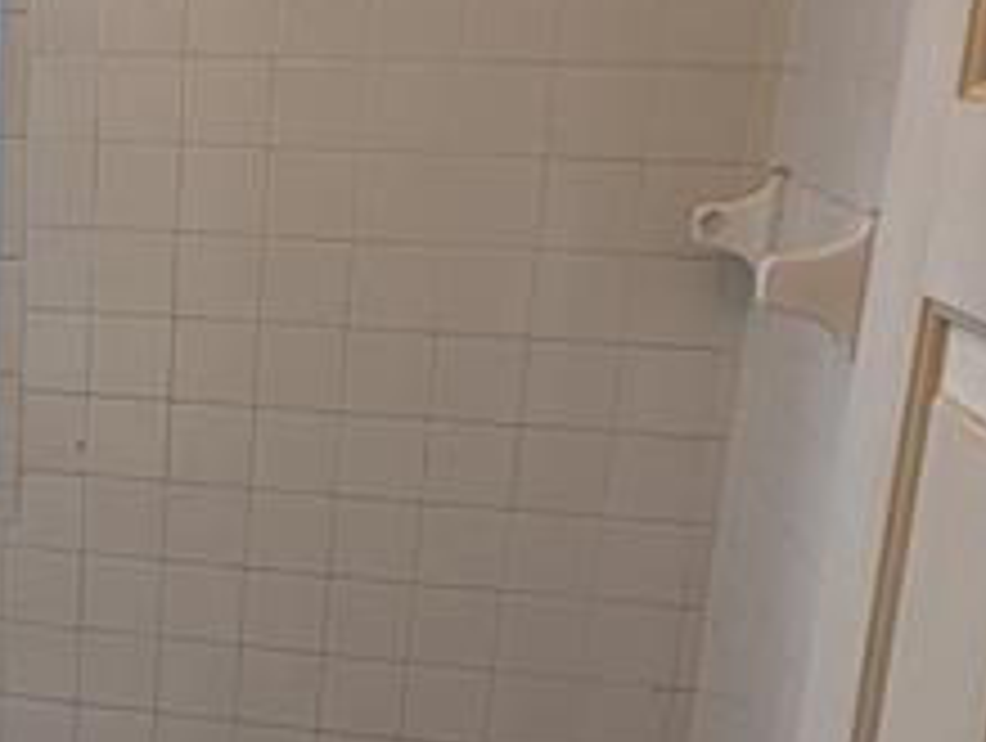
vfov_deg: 26.1
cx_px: 18
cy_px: 477
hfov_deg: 31.9
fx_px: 1598
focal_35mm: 56
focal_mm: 2.23
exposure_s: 1/120
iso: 70
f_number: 1.95
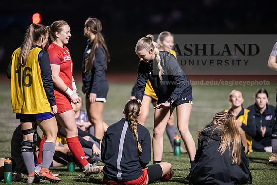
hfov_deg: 6.9
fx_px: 2309
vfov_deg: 4.6
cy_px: 92
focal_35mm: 300
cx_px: 138
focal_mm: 300
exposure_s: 1/800
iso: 8000
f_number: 2.8
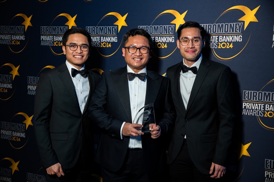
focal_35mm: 42
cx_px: 137
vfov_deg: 31.5
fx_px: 323
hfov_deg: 46.0
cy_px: 91
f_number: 3.5
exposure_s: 1/50
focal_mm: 28.3
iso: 1000
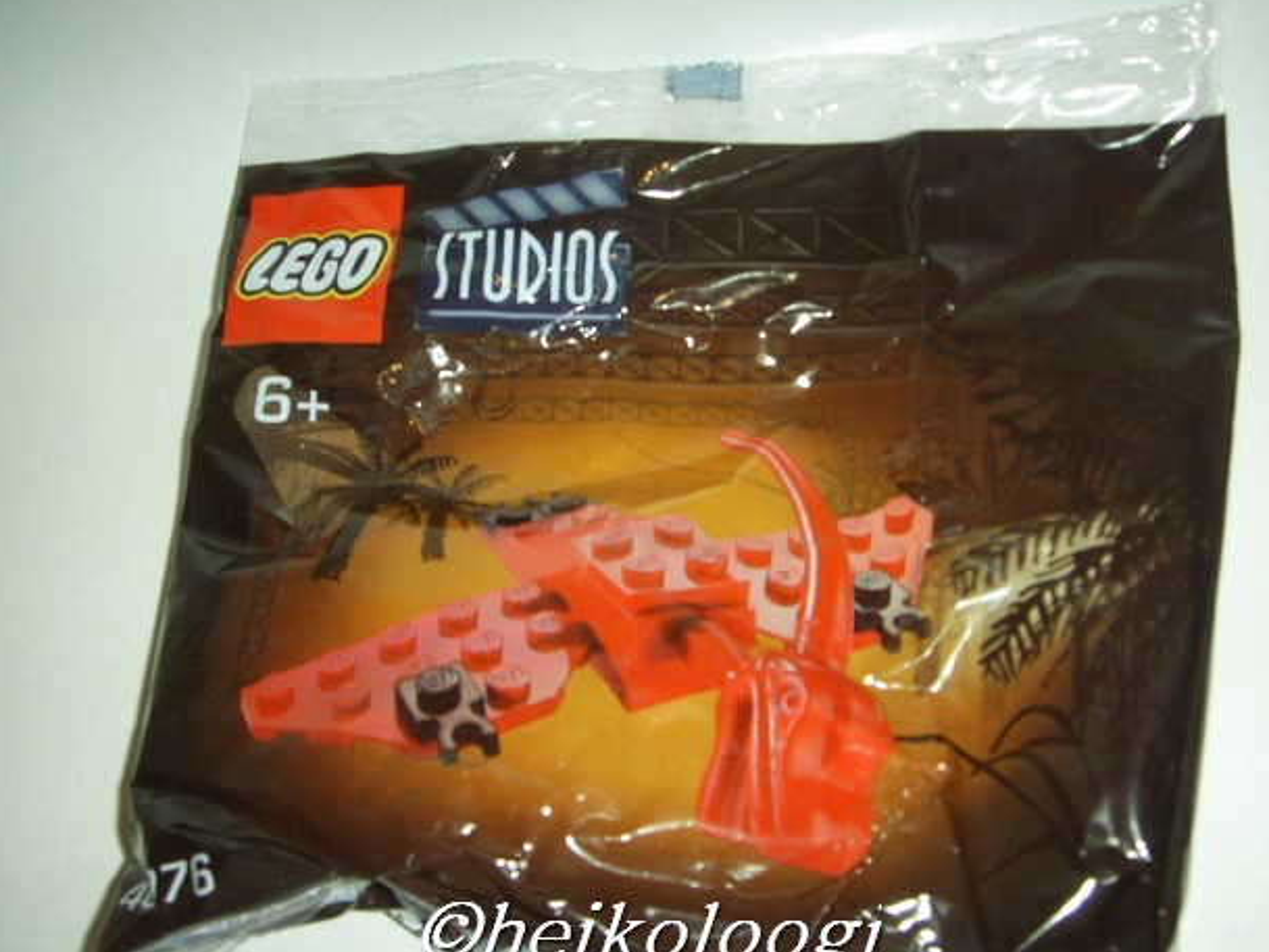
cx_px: 654
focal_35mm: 41
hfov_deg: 45.8
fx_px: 1503
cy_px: 487
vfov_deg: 35.1
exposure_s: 1/45
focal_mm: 6.6
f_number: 3.5
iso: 100
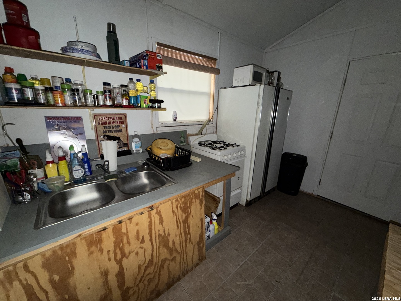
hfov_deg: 102.1
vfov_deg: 85.7
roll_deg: -0.9
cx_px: 200
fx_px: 162
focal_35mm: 14
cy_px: 150
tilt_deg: -15.3
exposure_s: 1/34
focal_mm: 2.22
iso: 160
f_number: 2.2
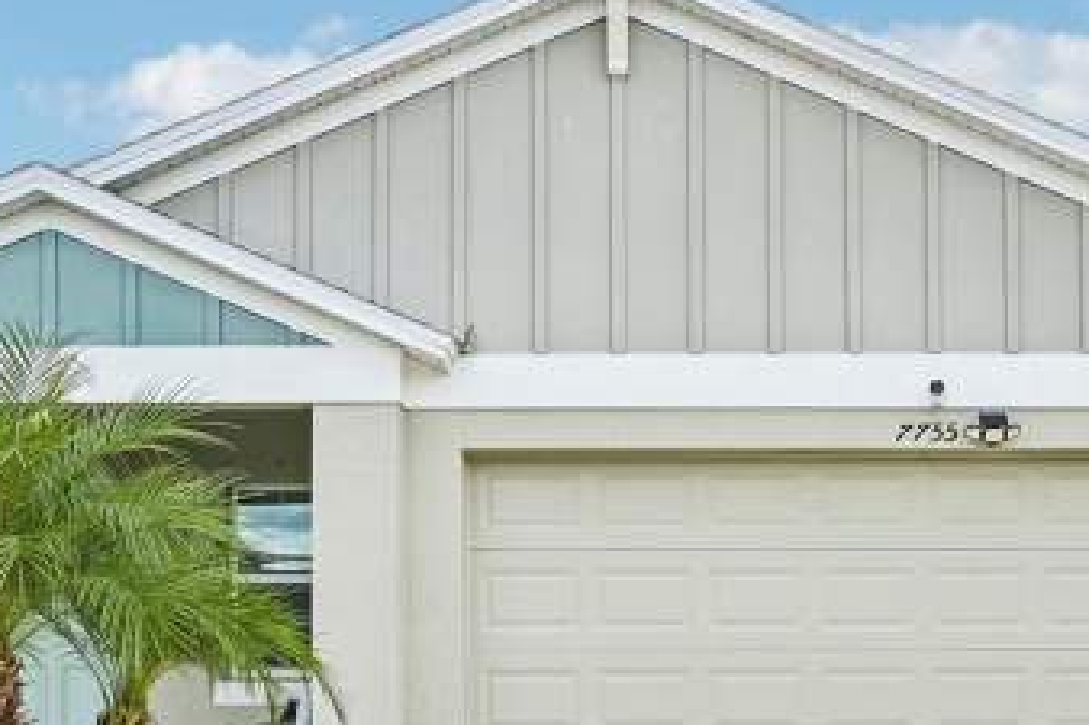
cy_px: 640
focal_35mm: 53
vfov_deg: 24.7
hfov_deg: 37.3
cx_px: 631
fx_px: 1608
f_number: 8
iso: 400
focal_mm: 22.5
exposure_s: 1/1000
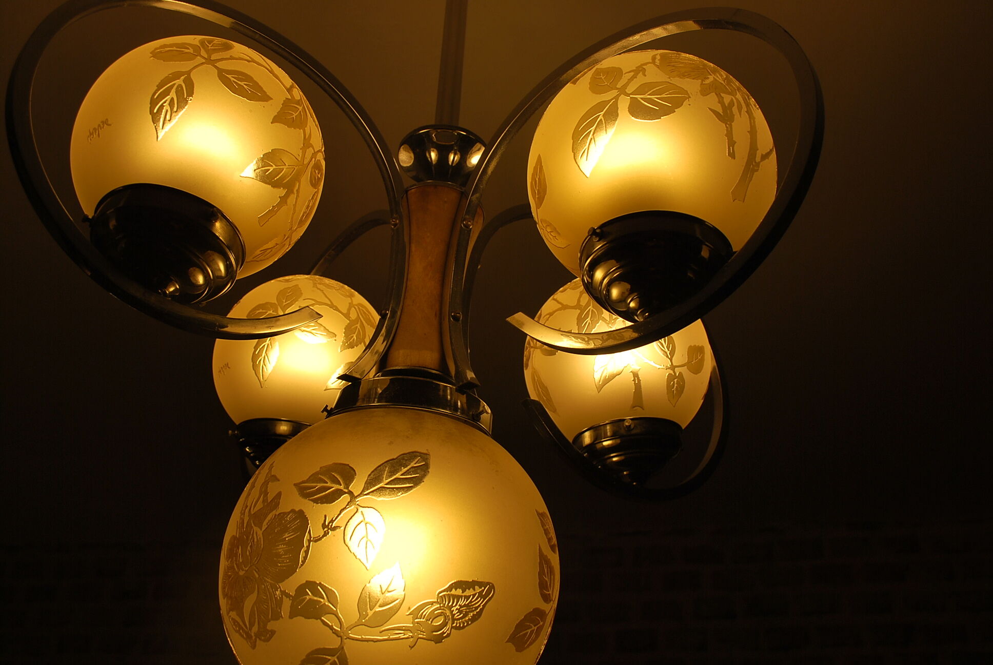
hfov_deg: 57.2
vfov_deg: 40.1
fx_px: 911
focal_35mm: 33
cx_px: 496
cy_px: 332
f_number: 6.3
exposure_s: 1/160
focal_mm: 22
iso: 100
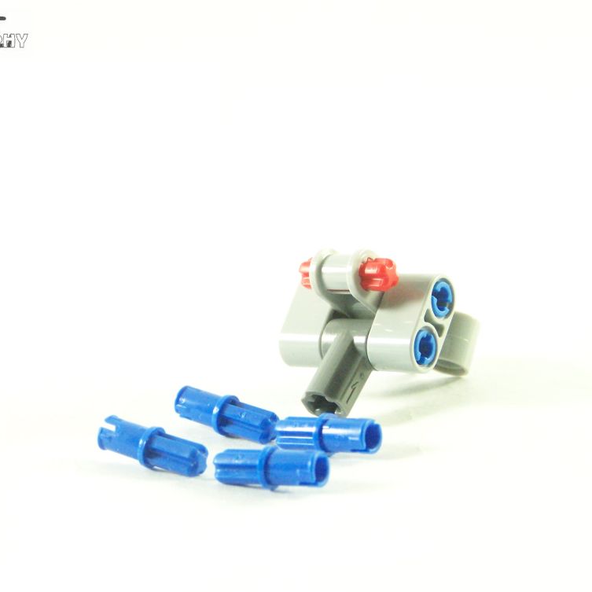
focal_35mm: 113
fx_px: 2186
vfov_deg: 15.4
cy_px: 301
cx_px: 270
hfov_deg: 15.4
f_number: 3.2
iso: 400
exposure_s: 1/60
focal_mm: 15.6
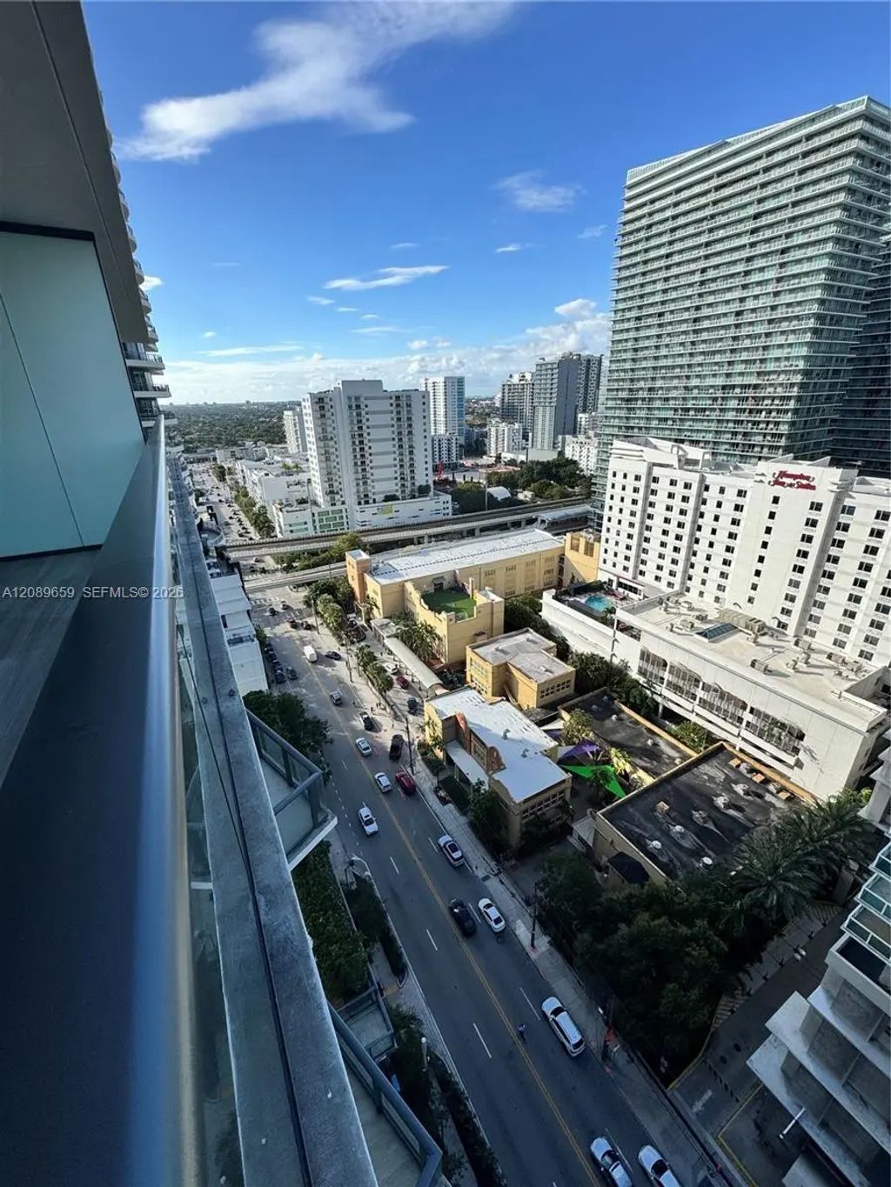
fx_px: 480
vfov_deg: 102.1
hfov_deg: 85.7
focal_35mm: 14
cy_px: 594
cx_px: 446
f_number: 2.2
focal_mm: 2.22
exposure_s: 1/1110
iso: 40
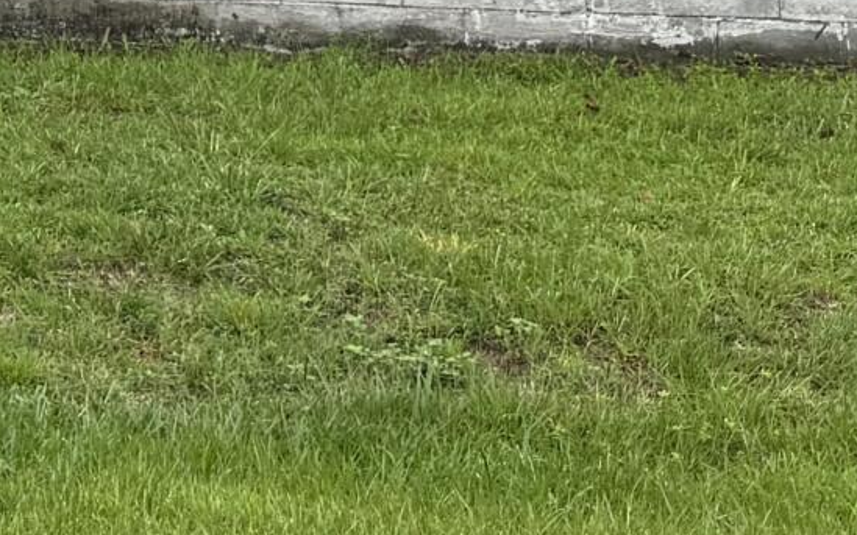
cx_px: -359
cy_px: -813
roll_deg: -0.5
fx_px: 3246
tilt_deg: +7.5
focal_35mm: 139
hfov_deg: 14.2
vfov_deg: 8.5
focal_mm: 6.76
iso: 80
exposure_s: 1/2331
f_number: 1.78
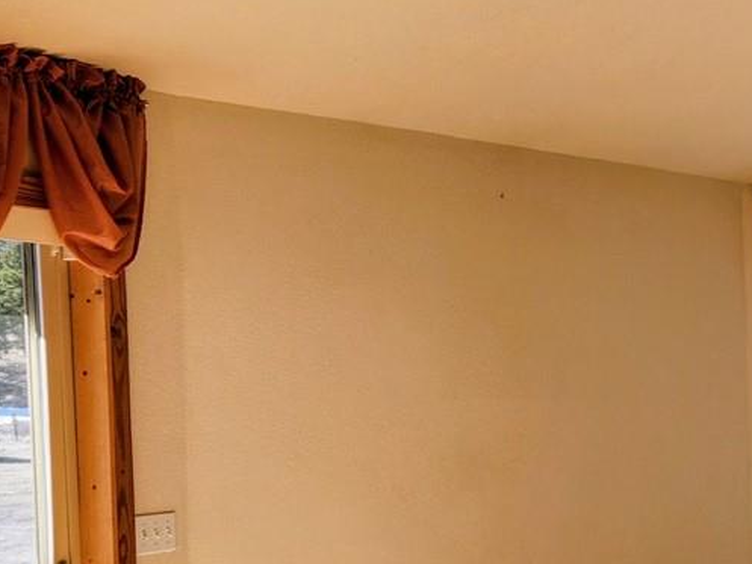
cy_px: 443
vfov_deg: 19.7
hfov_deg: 23.4
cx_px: 962
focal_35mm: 74
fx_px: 1608
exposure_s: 1/266
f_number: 1.8
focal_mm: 5.4
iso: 20
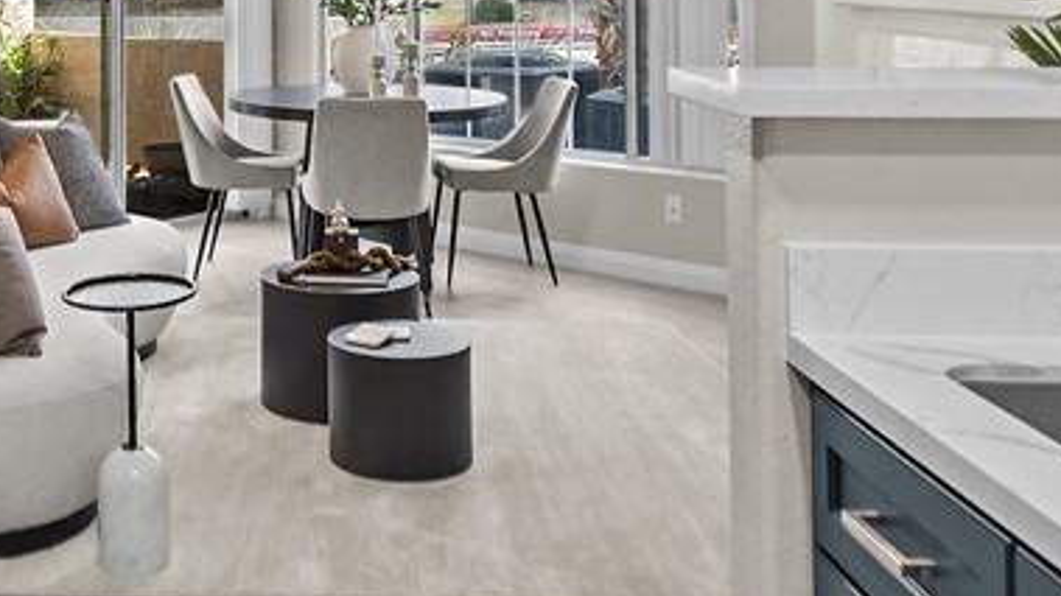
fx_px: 1350
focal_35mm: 48
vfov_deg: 23.4
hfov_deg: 41.2
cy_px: -59
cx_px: 220
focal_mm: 16
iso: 100
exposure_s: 1/2.5
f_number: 8
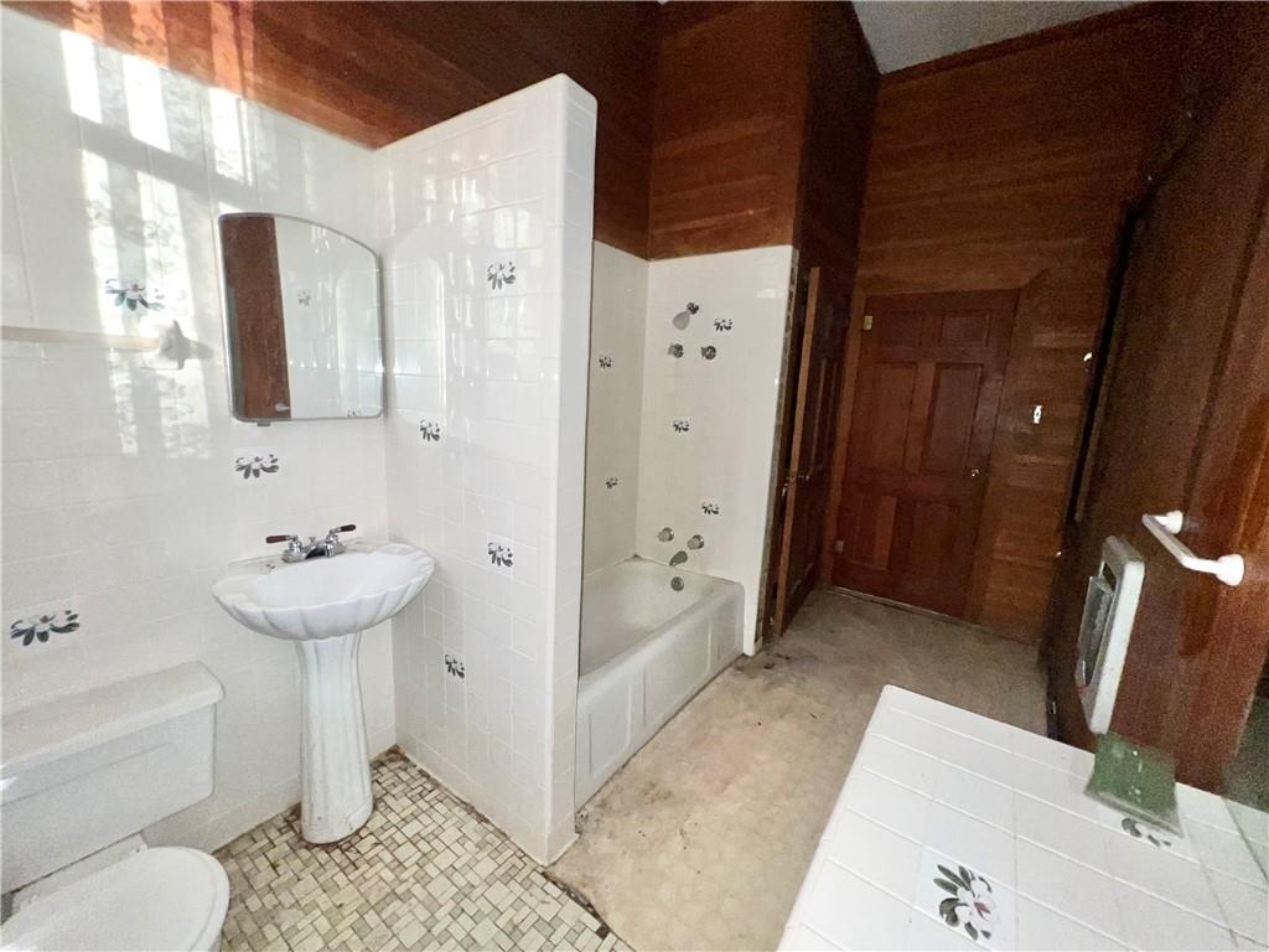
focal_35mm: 13
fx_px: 477
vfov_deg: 89.9
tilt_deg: -10.7
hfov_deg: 106.2
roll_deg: -3.0
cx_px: 634
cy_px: 476
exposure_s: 1/60
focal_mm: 1.57
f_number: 1.8
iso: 125
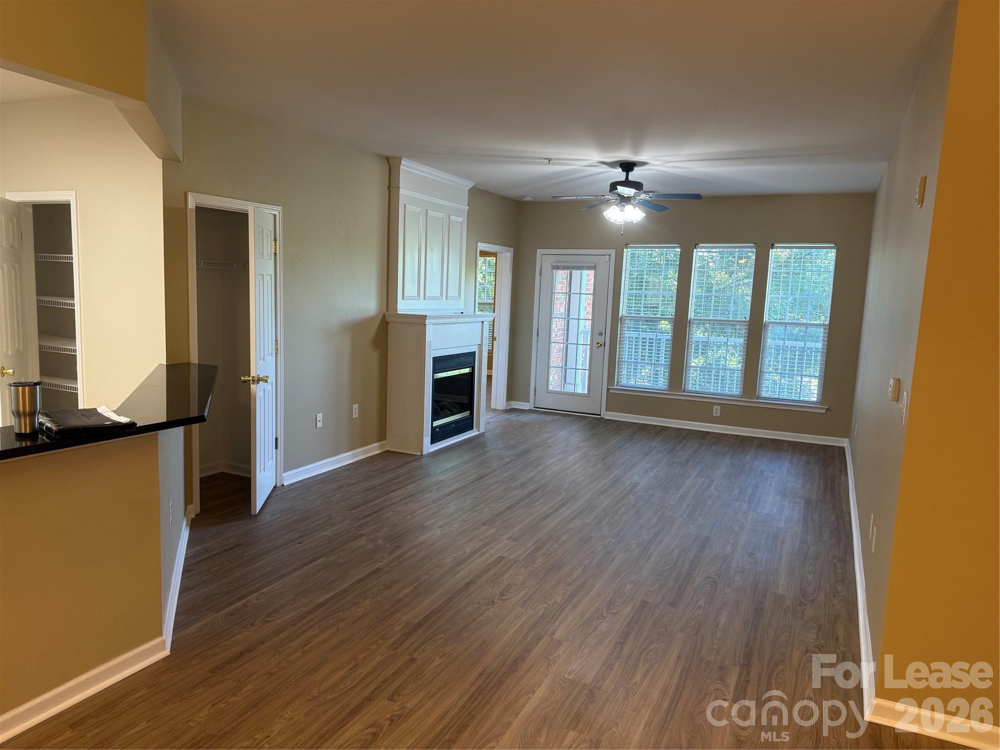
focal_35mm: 24
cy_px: 375
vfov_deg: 56.8
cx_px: 500
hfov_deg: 71.6
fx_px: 693
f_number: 1.78
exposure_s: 1/60
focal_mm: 6.76
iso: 160
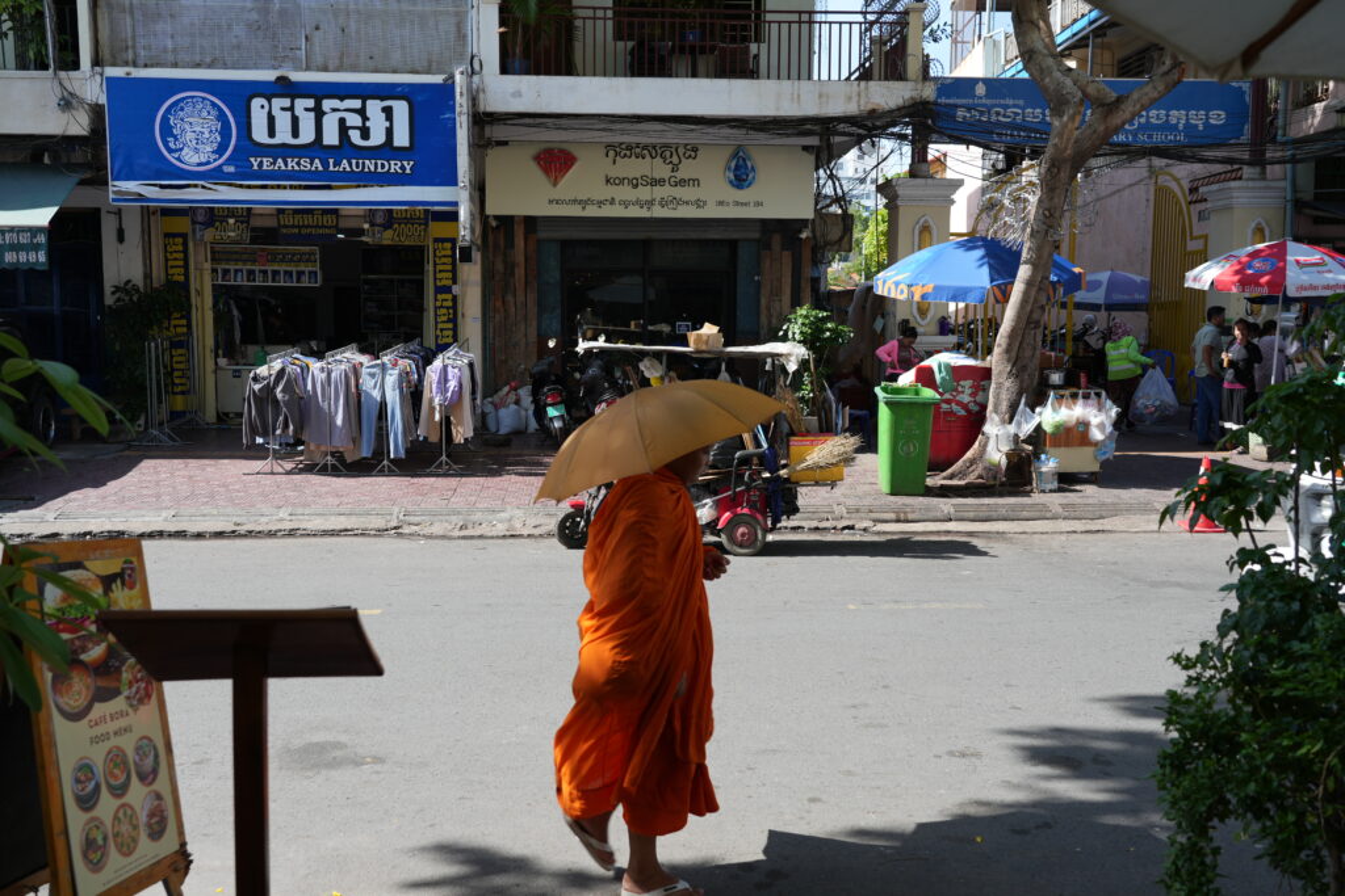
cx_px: 672
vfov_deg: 38.9
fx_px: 1270
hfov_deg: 55.8
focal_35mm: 34
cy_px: 448
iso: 100
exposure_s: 1/250
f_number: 5
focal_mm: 34
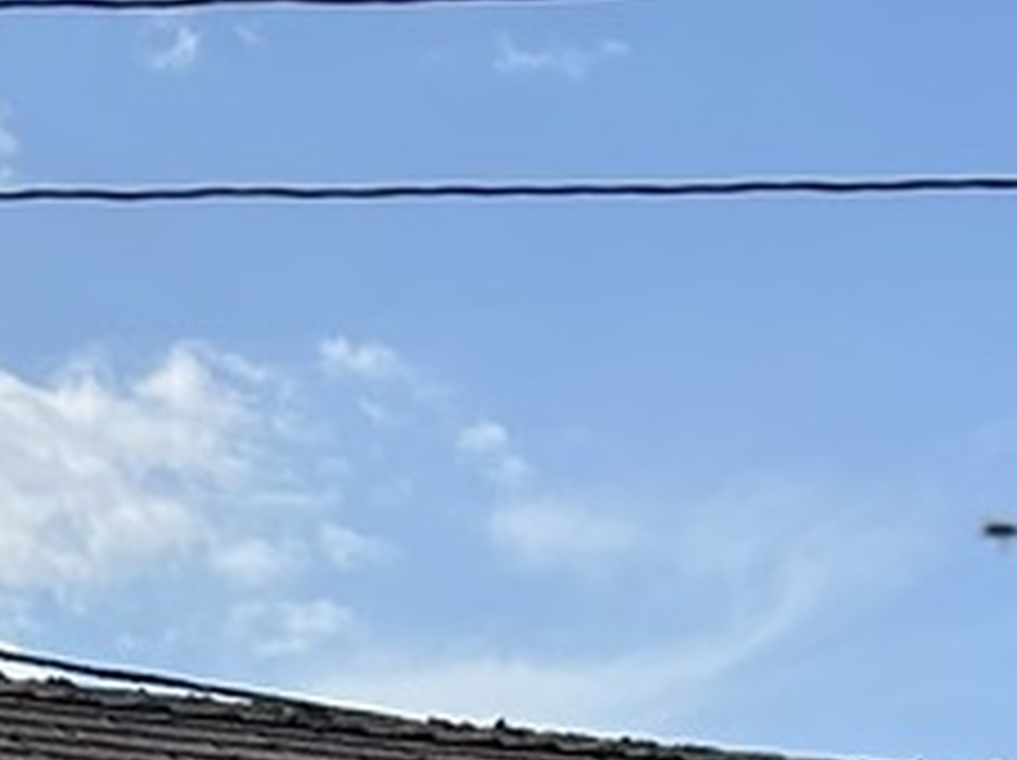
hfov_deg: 11.8
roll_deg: +1.6
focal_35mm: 166
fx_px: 4872
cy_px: 1920
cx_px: 94
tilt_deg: -0.2
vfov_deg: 8.1
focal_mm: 5.7
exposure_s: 1/4630
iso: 50
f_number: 1.5
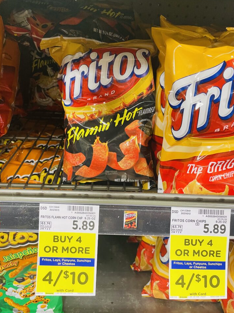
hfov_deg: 49.7
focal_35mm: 28
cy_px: 155
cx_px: 108
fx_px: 252
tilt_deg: -30.0
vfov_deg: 63.4
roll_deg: -2.8
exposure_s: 1/60
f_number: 1.6
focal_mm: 4.2
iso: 160
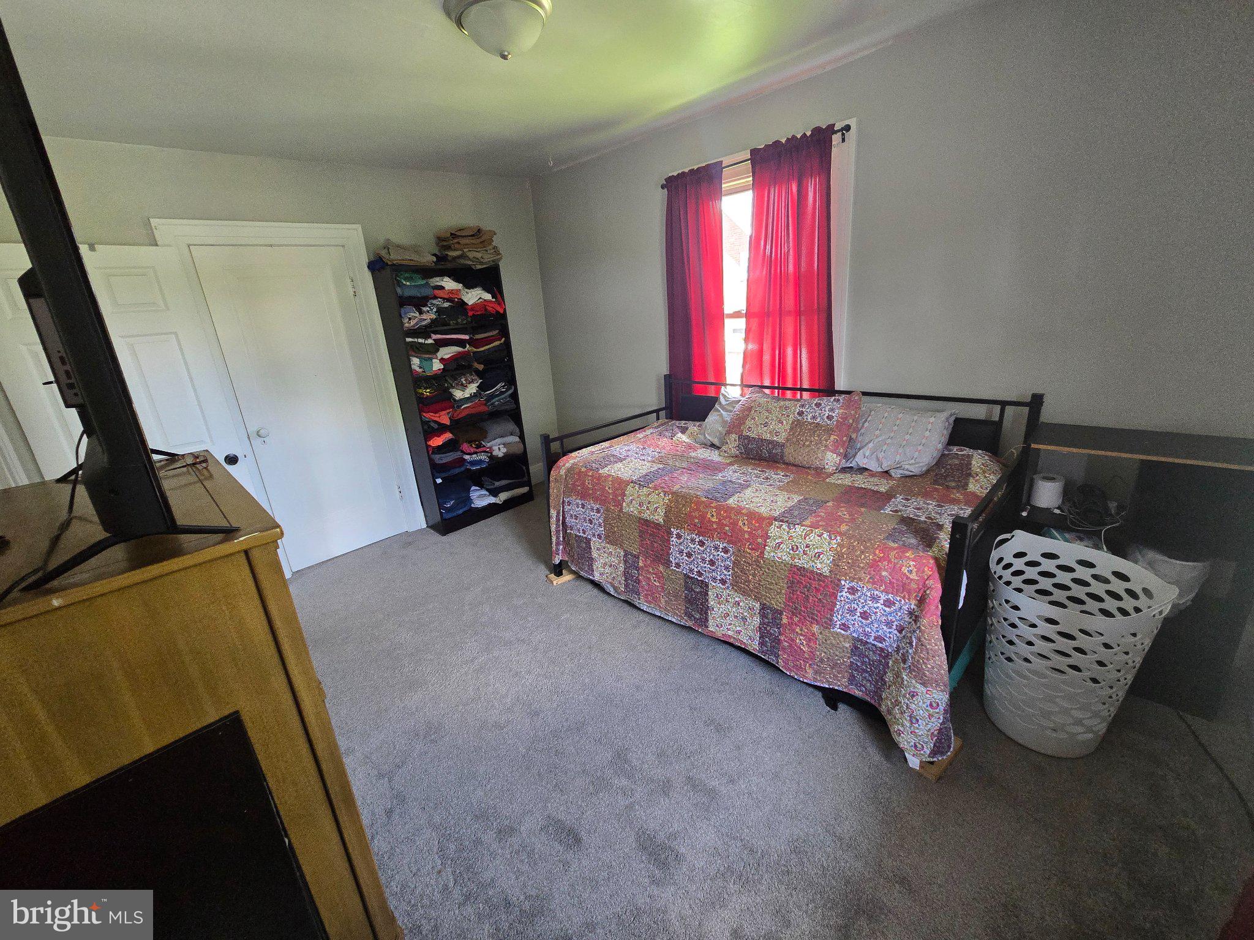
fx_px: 471
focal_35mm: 13
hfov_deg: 106.2
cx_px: 627
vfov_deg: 89.9
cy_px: 470
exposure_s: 1/60
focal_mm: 2.2
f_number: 2.2
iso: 400
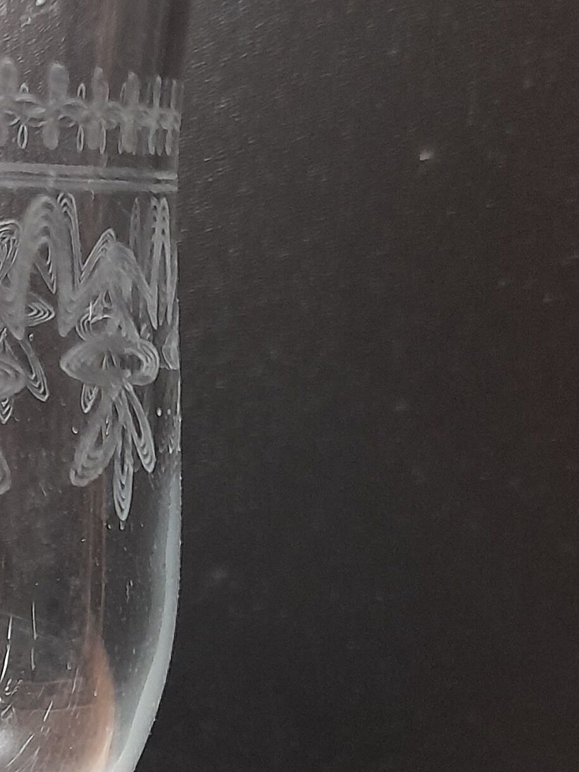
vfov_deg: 22.9
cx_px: -306
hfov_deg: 16.3
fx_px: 1829
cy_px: 776
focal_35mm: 82
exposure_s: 1/25
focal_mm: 4.6
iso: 500
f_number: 2
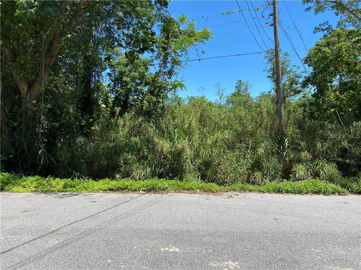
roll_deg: -0.2
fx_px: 271
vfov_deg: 53.1
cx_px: 180
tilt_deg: +0.2
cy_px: 135
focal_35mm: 26
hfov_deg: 67.3
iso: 32
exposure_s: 1/1754
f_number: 1.8
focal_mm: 4.25
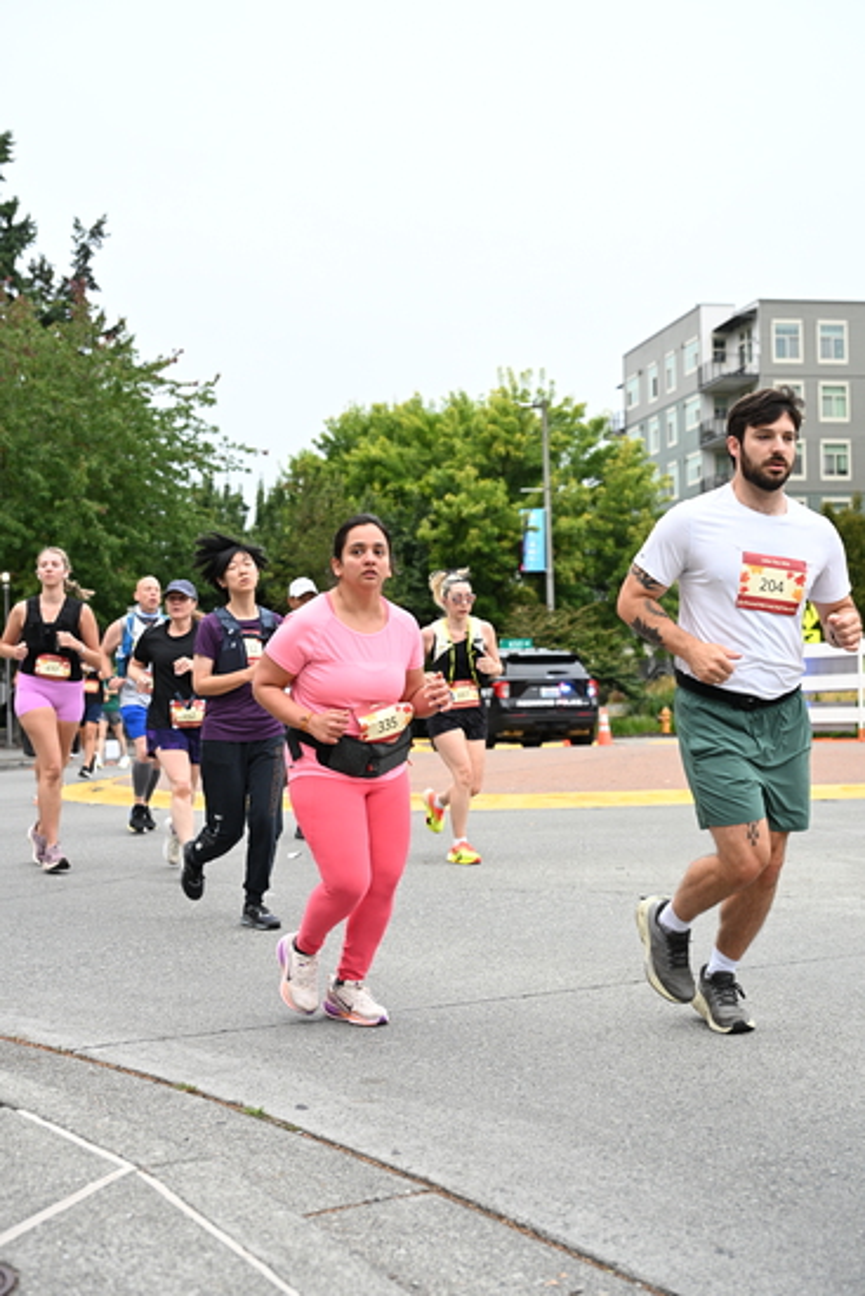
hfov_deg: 28.1
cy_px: 648
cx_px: 432
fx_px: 1729
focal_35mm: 48
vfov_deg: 41.1
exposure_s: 1/800
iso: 1600
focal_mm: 48
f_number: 4
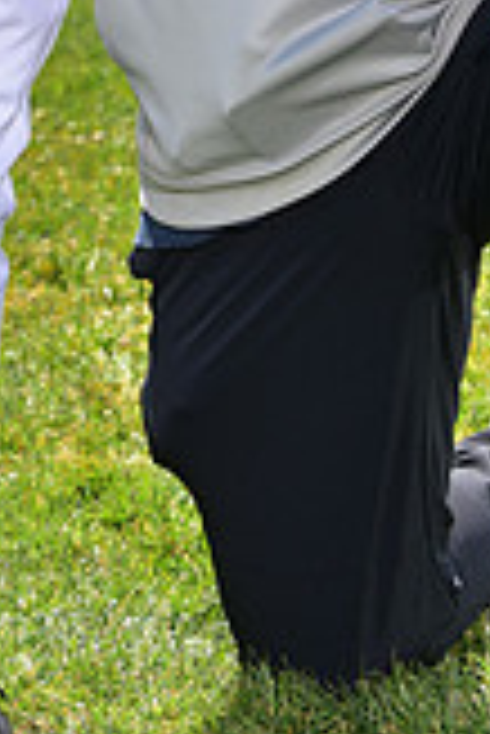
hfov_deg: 4.2
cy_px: -405
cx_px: 128
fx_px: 6662
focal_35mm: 327
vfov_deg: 6.2
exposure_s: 1/250
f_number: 5.6
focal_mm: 92
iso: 80
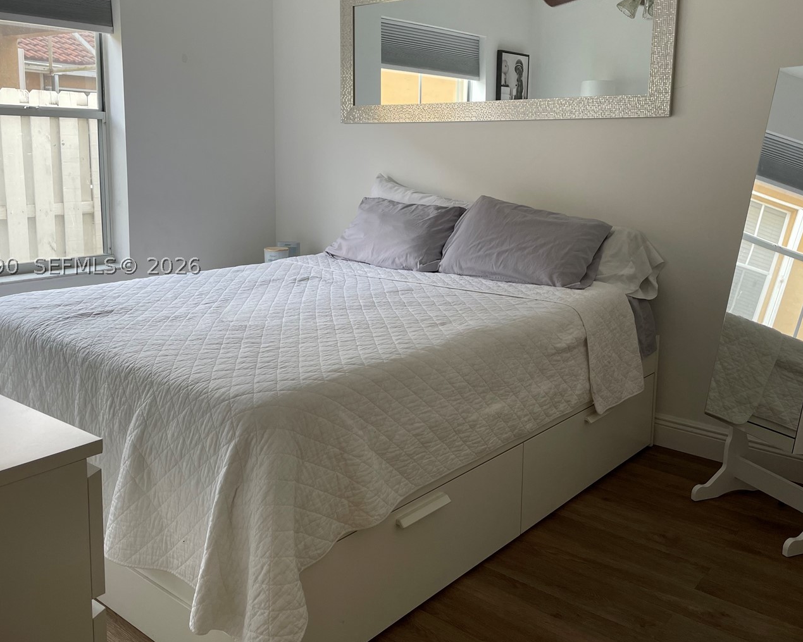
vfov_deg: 45.6
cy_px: 266
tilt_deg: -8.2
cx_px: 394
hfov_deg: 55.7
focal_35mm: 32
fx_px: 760
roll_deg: -0.4
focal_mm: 4.2
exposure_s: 1/120
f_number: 1.6
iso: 64
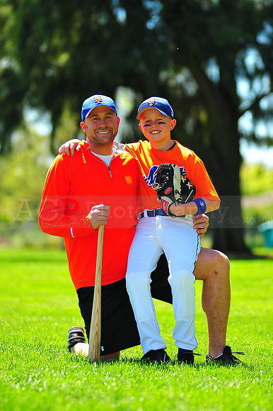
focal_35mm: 180
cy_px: 206
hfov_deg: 7.6
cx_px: 136
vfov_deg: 11.4
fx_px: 2050
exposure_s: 1/640
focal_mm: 180
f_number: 4
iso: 200
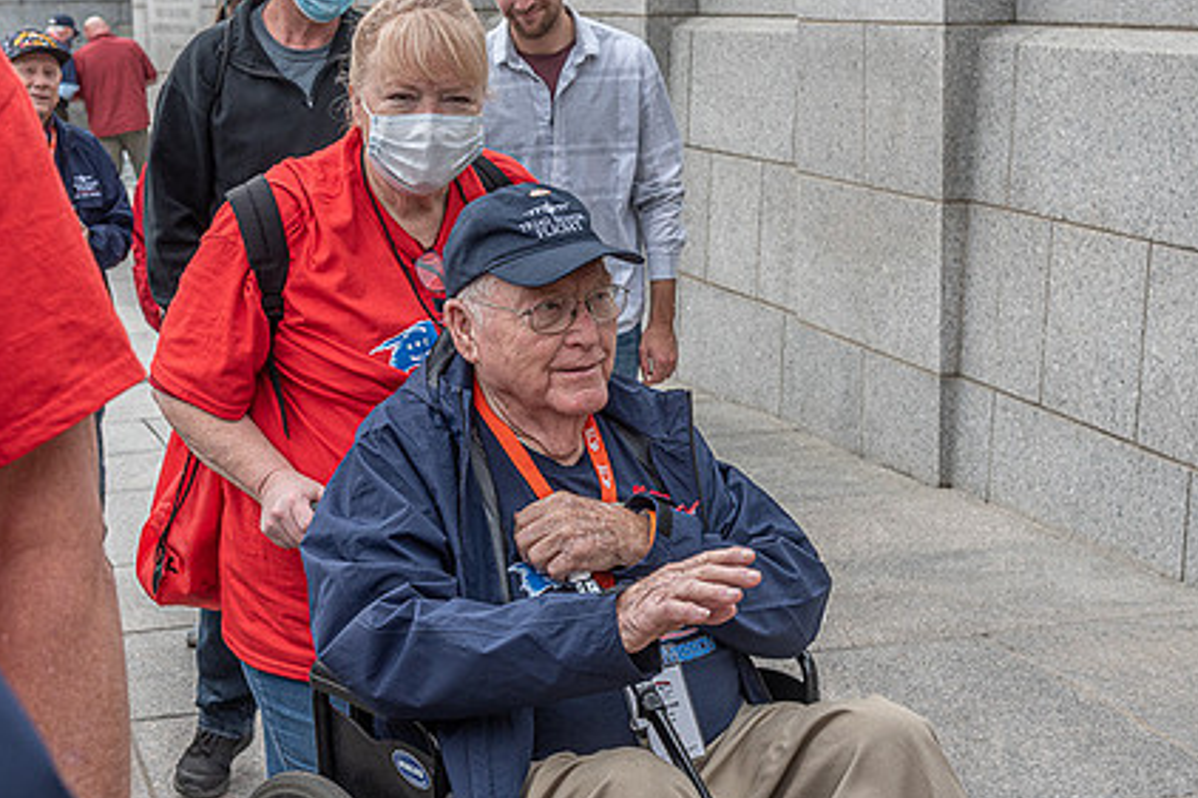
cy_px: 339
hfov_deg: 30.5
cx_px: 517
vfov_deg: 20.6
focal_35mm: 66
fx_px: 2195
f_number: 8
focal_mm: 48
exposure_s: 1/250
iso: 500
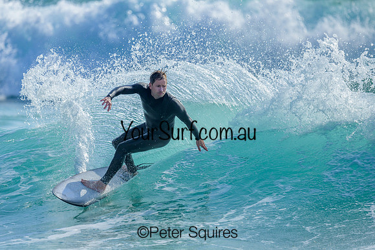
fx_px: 8335
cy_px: 125
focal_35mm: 800
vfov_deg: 1.7
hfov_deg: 2.6
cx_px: 188
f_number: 6.3
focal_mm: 800
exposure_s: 1/2000
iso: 450
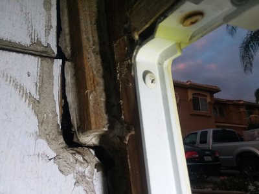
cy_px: 97
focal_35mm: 29
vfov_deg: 48.2
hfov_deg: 61.7
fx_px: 217
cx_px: 130
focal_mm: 2.47
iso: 40
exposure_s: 1/233
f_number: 1.9
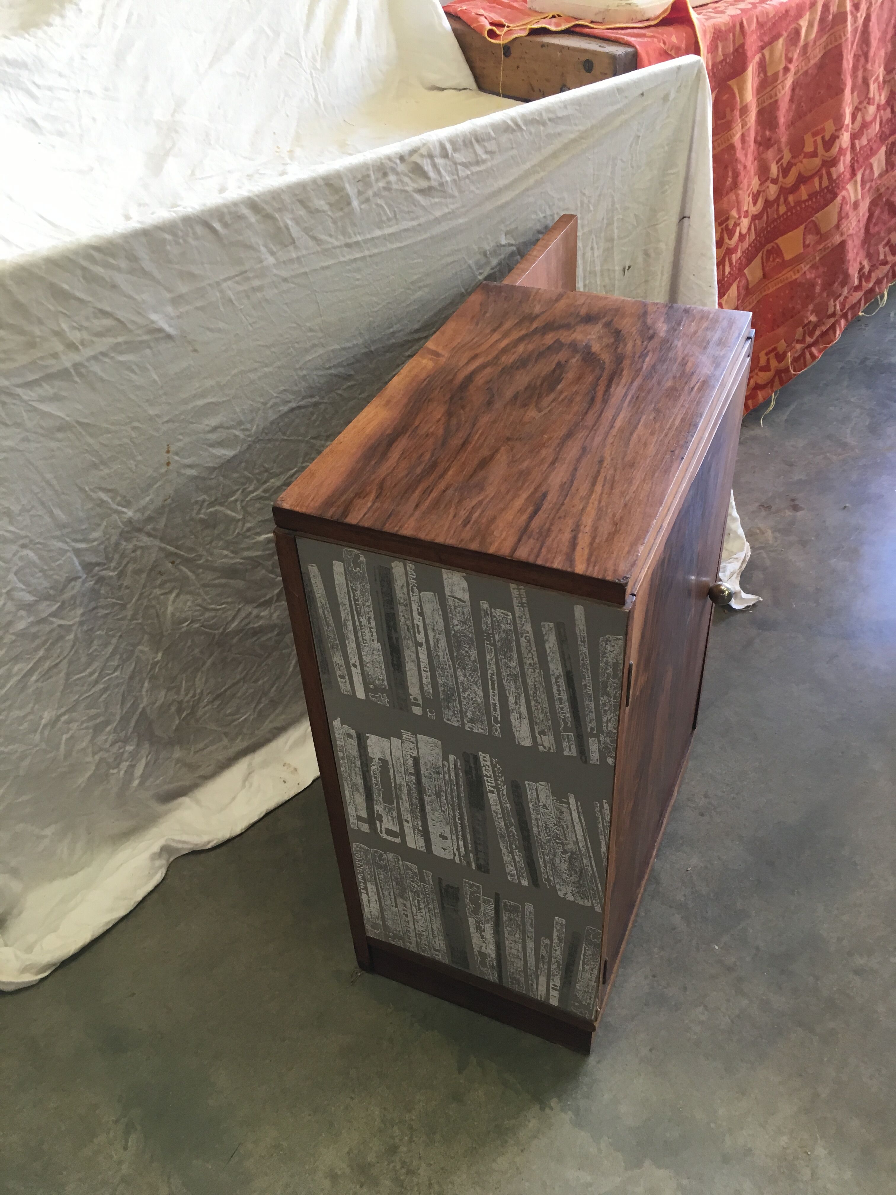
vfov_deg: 61.7
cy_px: 598
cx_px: 448
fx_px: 1001
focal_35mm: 29
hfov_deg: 48.2
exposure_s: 1/33
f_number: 2.2
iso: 50
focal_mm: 4.15
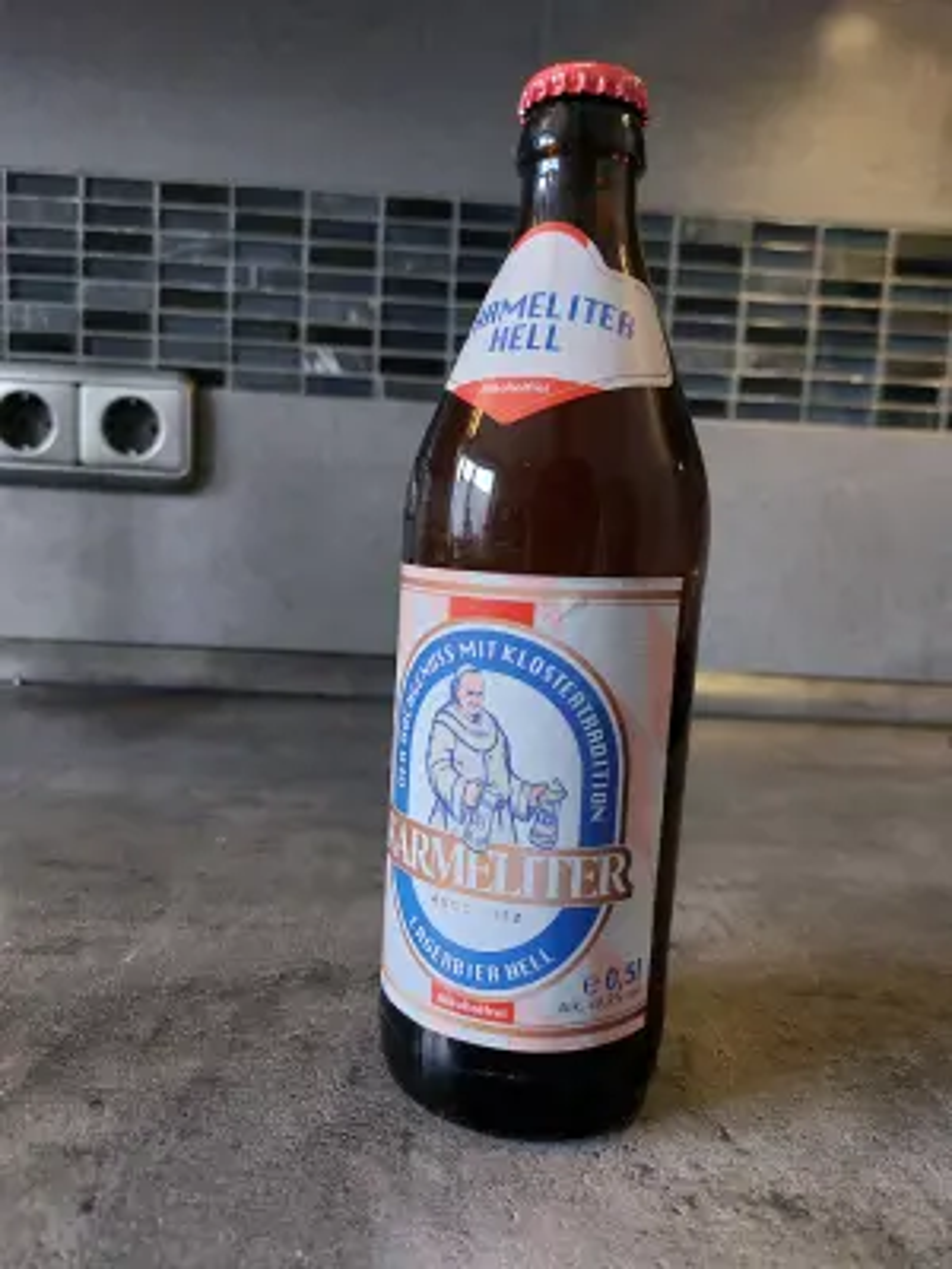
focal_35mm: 24
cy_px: 634
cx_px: 476
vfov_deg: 71.6
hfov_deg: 56.8
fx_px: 880
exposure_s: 1/50
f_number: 1.8
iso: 250
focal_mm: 5.23
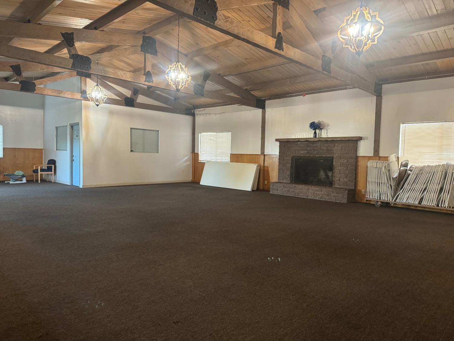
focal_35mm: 24
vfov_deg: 56.8
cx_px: 227
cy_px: 170
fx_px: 315
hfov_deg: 71.6
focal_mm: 6.76
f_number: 1.78
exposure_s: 1/60
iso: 500
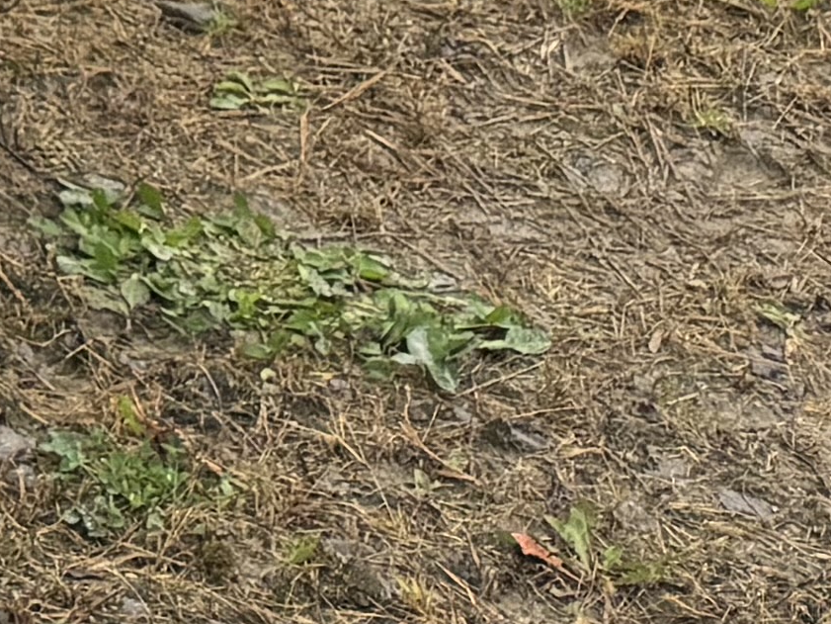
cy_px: -1457
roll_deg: +0.1
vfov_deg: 7.6
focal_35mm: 163
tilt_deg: -3.8
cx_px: -1133
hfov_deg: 10.5
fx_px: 3914
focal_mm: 6.76
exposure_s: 1/615
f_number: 1.78
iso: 80
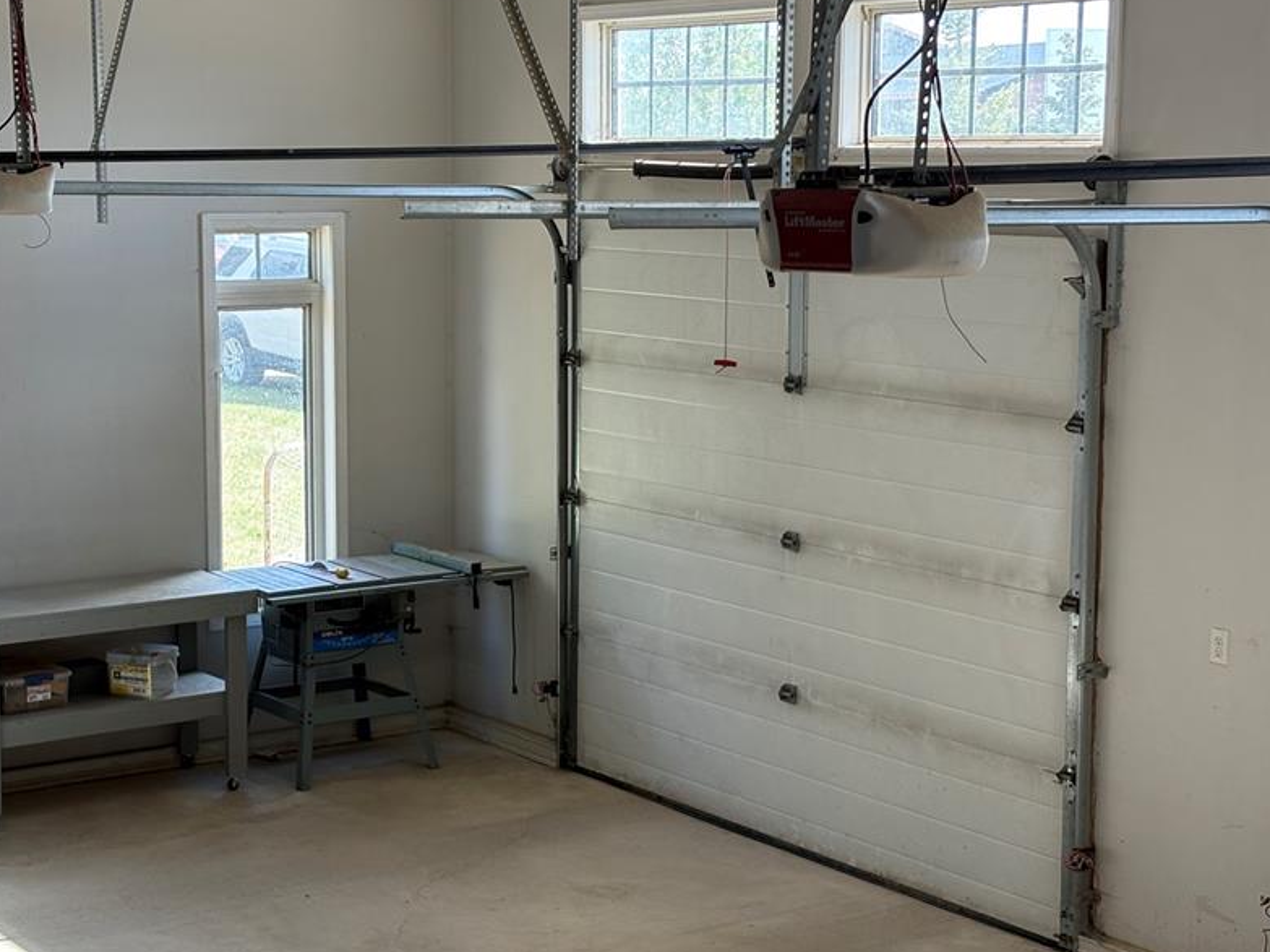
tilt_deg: -7.8
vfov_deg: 21.6
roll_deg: +0.5
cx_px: 534
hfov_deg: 28.5
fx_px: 2494
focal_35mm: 68
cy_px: 521
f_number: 1.6
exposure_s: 1/121
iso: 50
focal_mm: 5.96
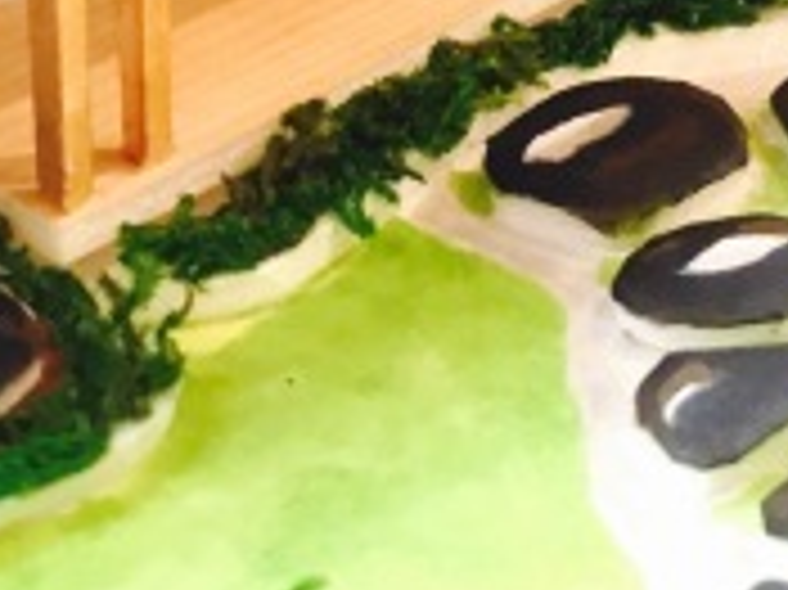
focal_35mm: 96
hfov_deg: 20.3
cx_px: 216
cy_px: -349
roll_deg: +0.2
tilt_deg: -19.1
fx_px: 2184
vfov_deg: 14.2
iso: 80
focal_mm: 4.15
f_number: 2.2
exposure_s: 1/30
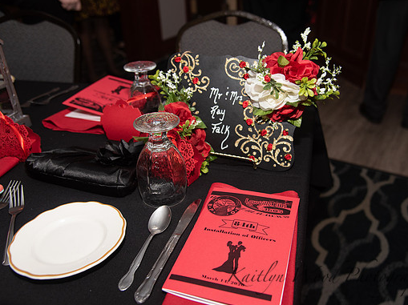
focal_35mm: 34
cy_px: 152
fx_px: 400
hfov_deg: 53.9
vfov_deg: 41.7
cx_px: 227
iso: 800
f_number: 4
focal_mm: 31
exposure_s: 1/200
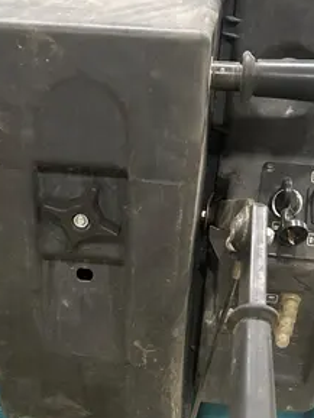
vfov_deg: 28.9
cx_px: 100
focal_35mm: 66
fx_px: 798
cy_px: 320
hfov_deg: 22.2
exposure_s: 1/60
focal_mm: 5.7
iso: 250
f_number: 1.5
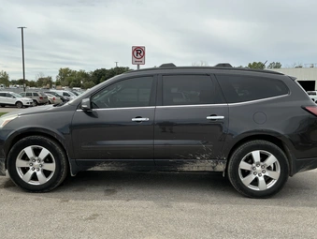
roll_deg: -0.3
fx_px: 303
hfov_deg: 55.3
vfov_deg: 43.0
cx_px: 154
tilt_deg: -5.1
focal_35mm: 33
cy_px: 126
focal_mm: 3
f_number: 1.8
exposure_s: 1/1984
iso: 25
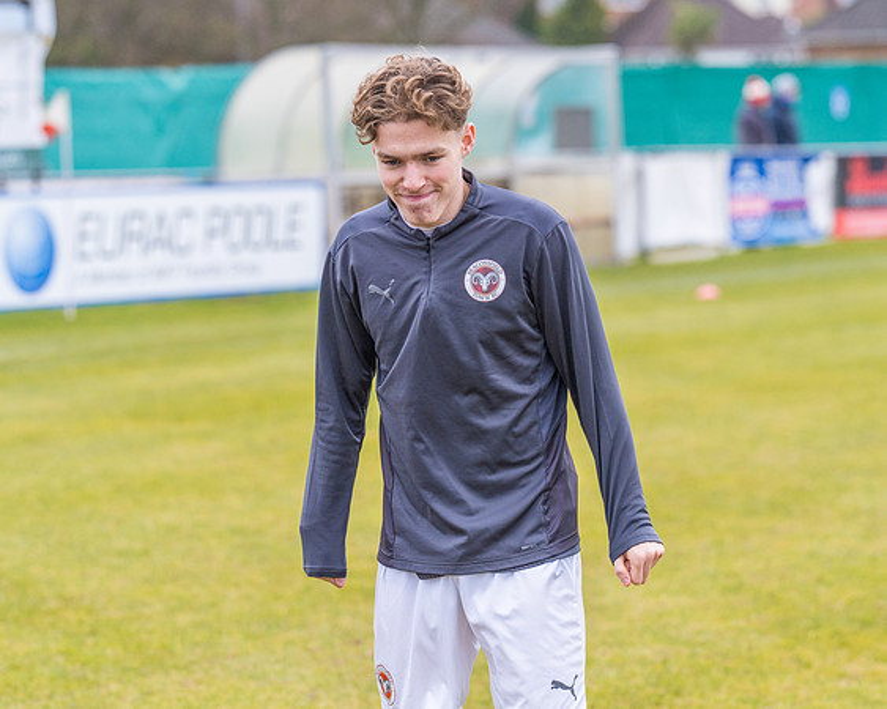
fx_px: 3990
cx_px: 461
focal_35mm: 152
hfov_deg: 12.7
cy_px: 354
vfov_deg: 10.2
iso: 800
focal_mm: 135
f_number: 4
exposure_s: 1/2000
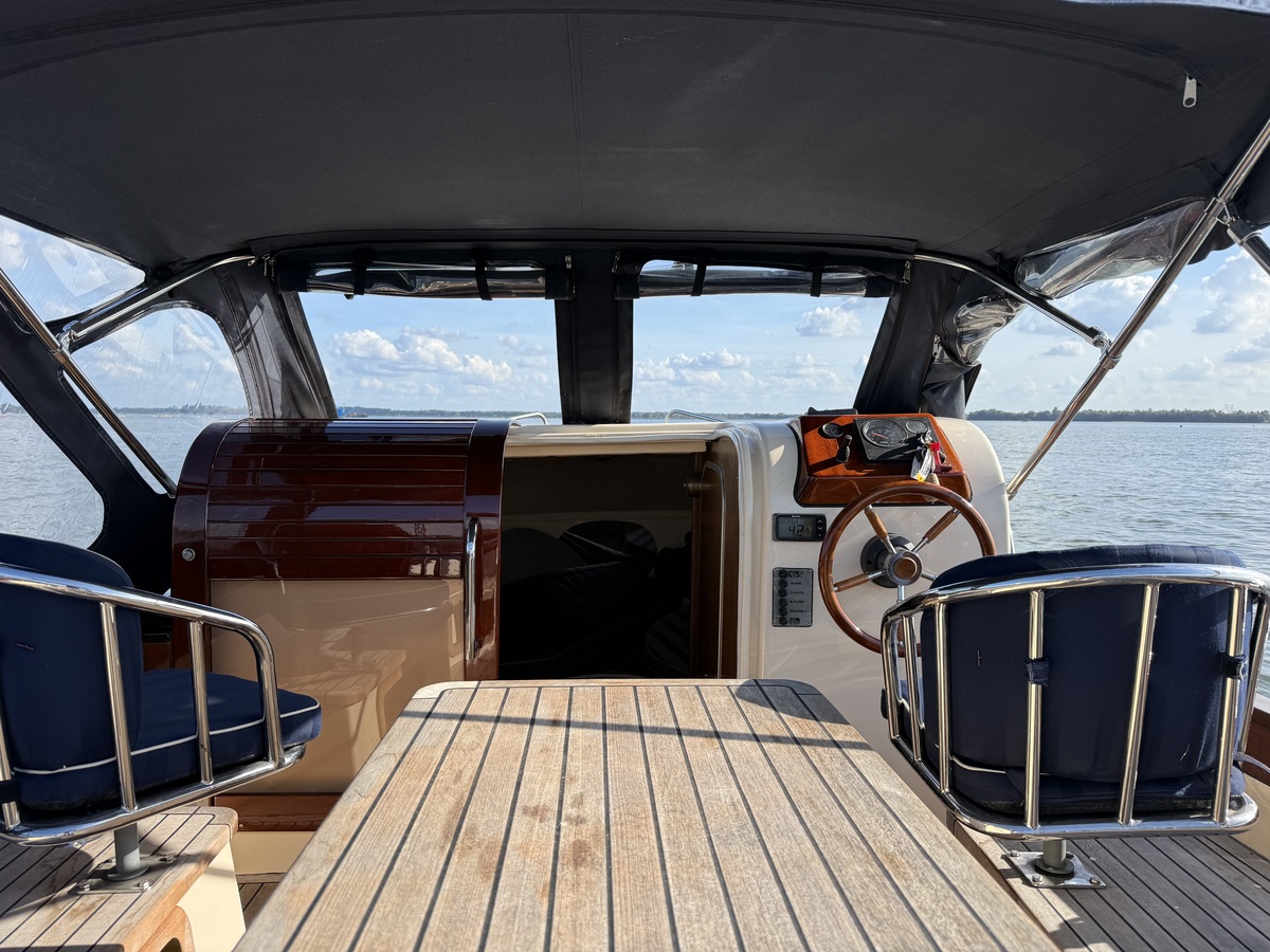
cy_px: 476
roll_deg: -0.1
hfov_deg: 71.6
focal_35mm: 24
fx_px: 881
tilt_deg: -3.2
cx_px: 635
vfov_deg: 56.8
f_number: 1.78
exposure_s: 1/2525
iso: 80
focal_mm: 6.76
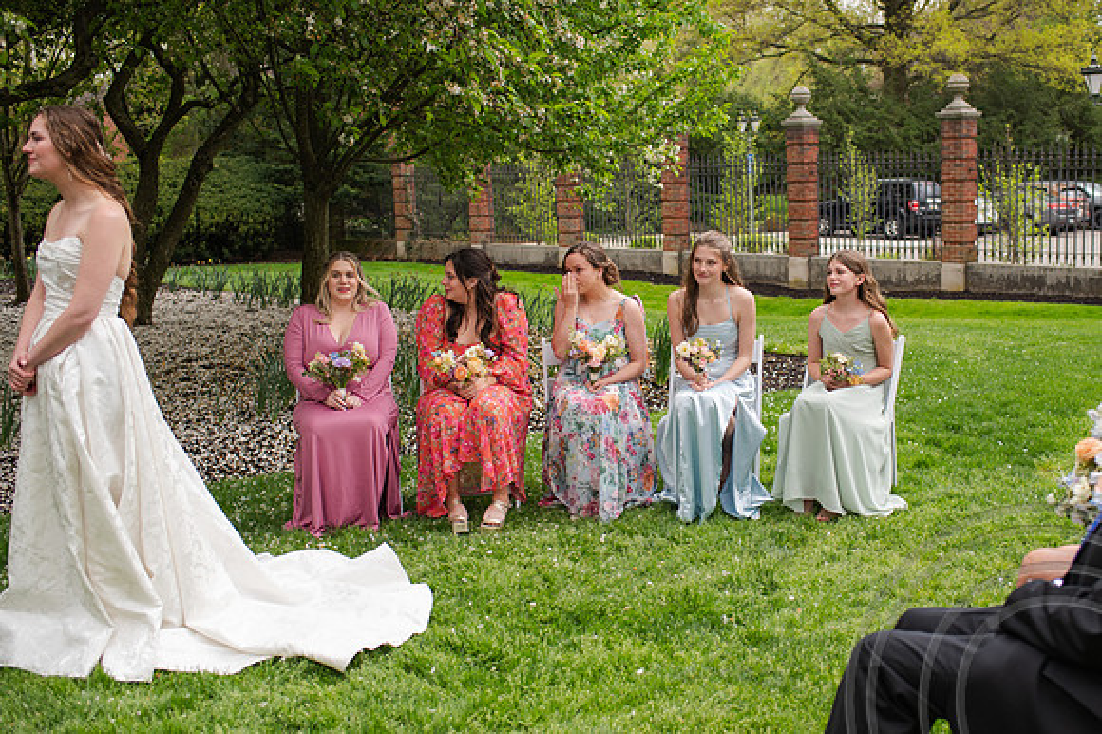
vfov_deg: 31.6
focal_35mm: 42
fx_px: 1296
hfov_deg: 45.9
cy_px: 373
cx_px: 649
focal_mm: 35
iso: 160
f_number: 3.2
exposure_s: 1/800
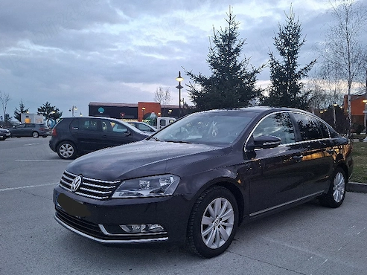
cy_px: 146
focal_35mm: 28
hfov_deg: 63.3
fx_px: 297
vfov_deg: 49.7
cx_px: 200
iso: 200
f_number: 1.8
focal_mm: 5.54
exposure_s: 1/100
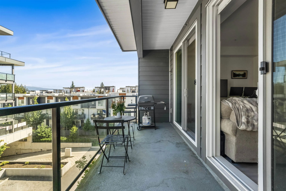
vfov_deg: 83.3
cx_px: 143
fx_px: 107
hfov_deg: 106.3
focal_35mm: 14
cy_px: 96
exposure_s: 1/200
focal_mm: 9
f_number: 9
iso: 250
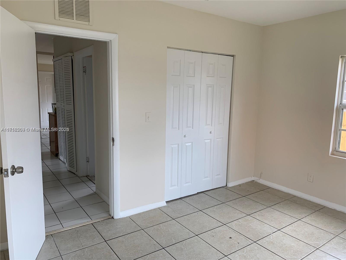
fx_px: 260
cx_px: 173
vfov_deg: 53.1
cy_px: 130
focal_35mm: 26
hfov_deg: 67.3
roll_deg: -0.8
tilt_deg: -9.2
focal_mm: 4.25
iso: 64
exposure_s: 1/121
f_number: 1.8
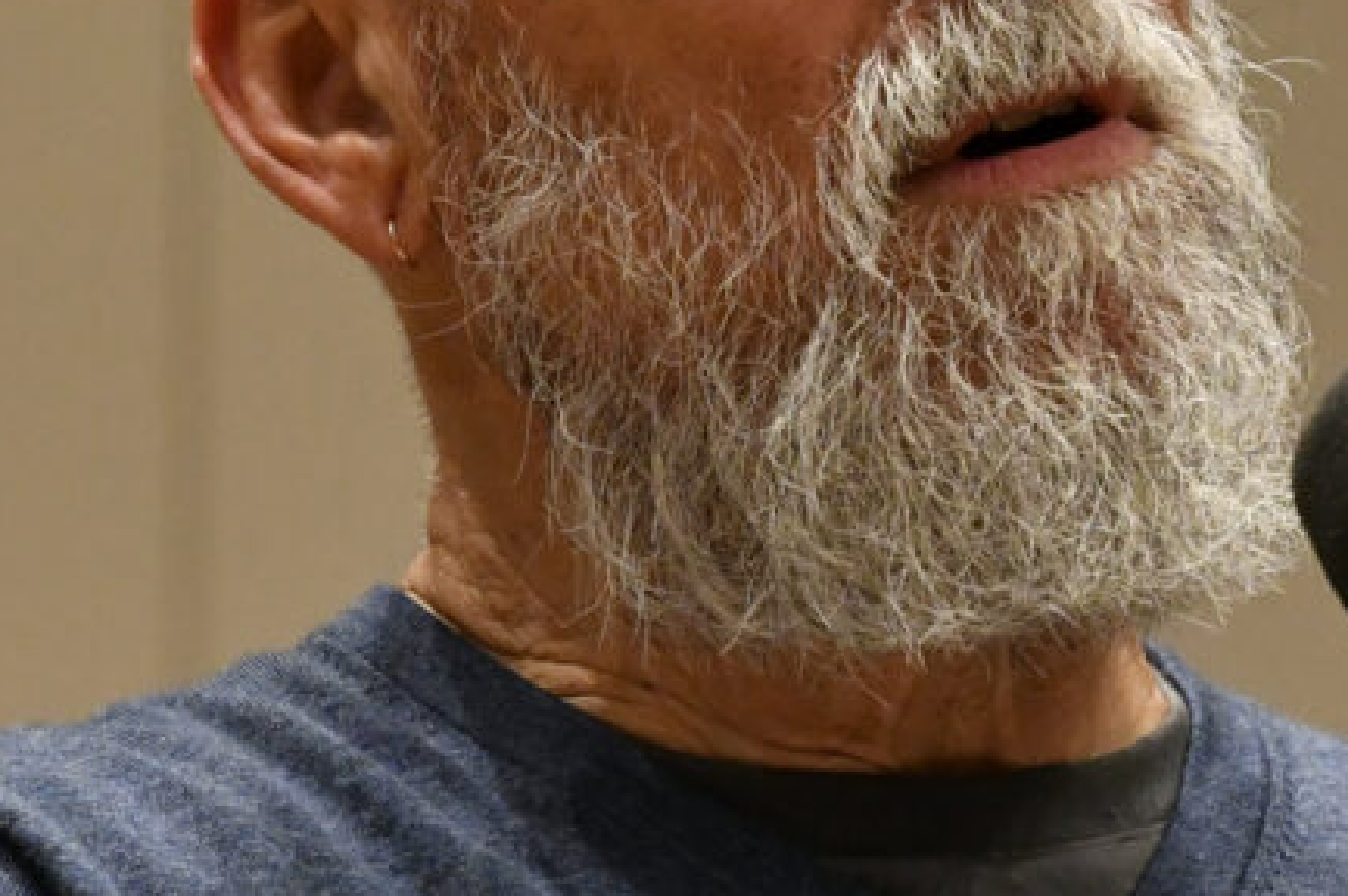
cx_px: 1111
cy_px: 619
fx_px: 41493
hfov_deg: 1.9
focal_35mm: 1109
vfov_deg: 1.2
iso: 3200
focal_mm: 200
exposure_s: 1/320
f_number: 4.5
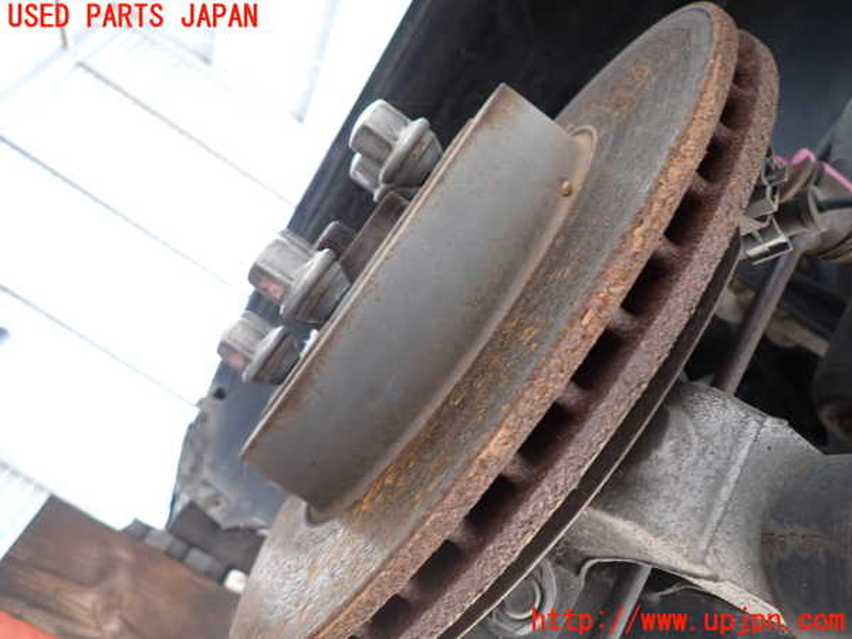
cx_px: 426
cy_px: 320
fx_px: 615
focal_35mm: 25
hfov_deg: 69.4
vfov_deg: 54.9
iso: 200
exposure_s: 1/30
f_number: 2
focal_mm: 4.5
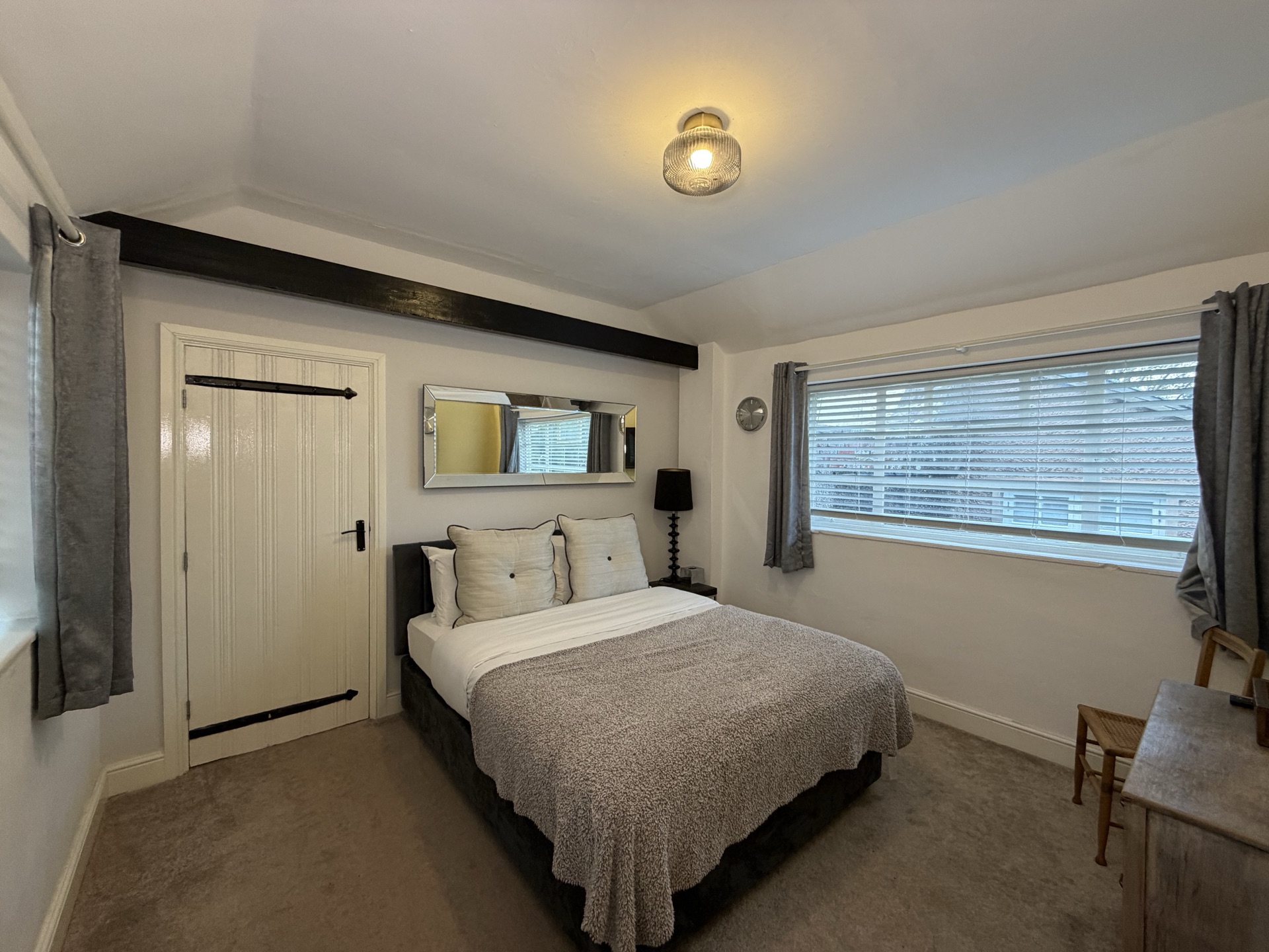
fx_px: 513
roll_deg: -0.5
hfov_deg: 102.1
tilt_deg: -2.0
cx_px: 634
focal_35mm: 14
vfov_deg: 85.7
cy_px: 476
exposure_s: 1/50
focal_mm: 2.22
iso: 250
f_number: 2.2
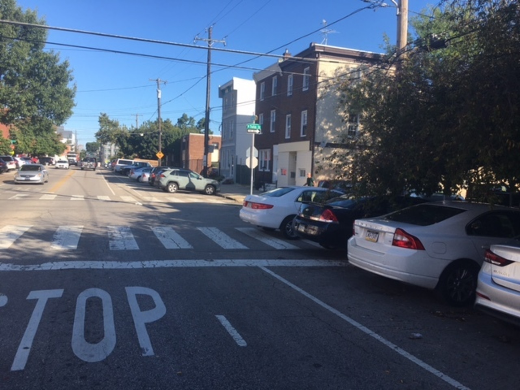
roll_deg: -3.1
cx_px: 260
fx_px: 436
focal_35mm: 29
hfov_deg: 61.7
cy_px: 195
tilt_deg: -1.9
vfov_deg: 48.2
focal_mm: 4.15
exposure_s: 1/855
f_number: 2.2
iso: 25
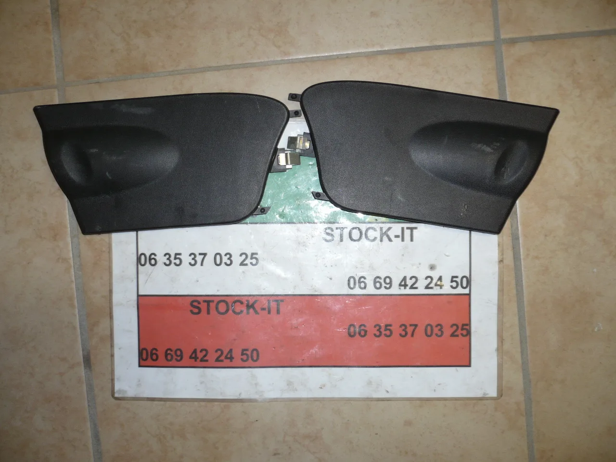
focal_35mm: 35
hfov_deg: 52.6
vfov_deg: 40.7
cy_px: 231
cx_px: 308
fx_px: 623
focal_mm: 5.8
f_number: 2.8
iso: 100
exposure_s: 1/30
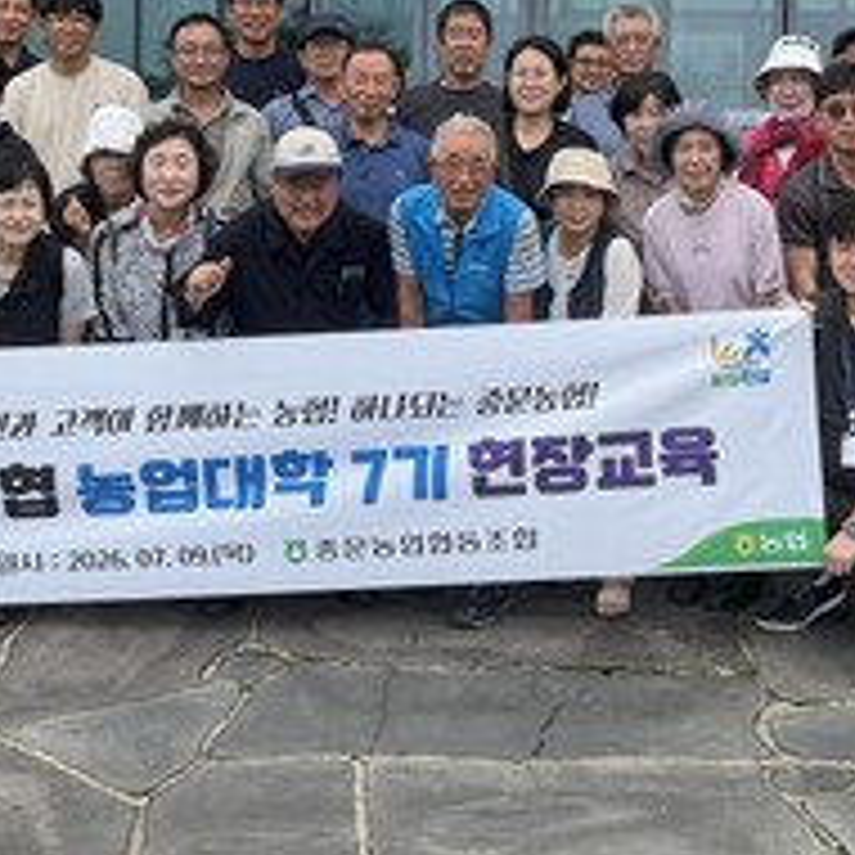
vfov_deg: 25.2
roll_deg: -1.6
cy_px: 144
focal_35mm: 67
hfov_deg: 25.6
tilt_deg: +2.3
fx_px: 1872
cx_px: 554
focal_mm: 6.76
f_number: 1.78
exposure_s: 1/1410
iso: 80
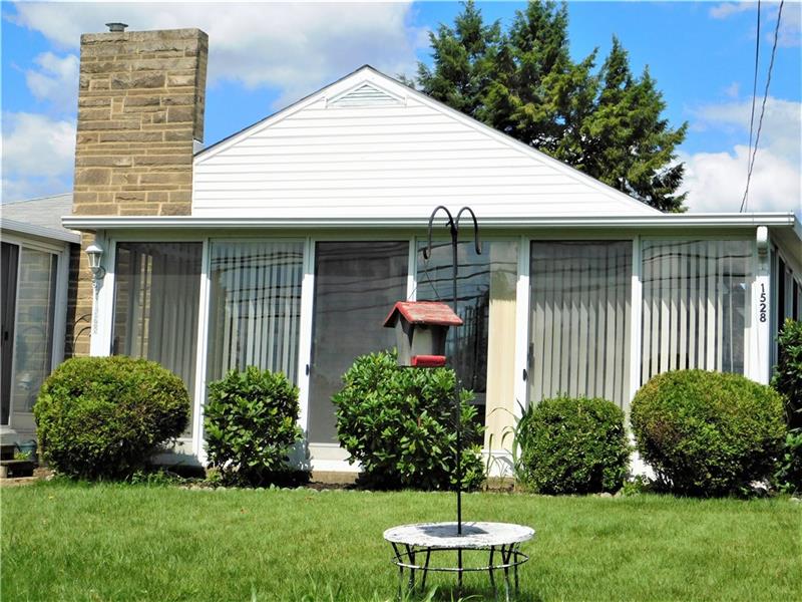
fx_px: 1529
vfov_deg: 22.3
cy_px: 301
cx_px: 401
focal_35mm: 66
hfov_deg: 29.4
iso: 125
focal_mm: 11.7
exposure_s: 1/500
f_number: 8.4
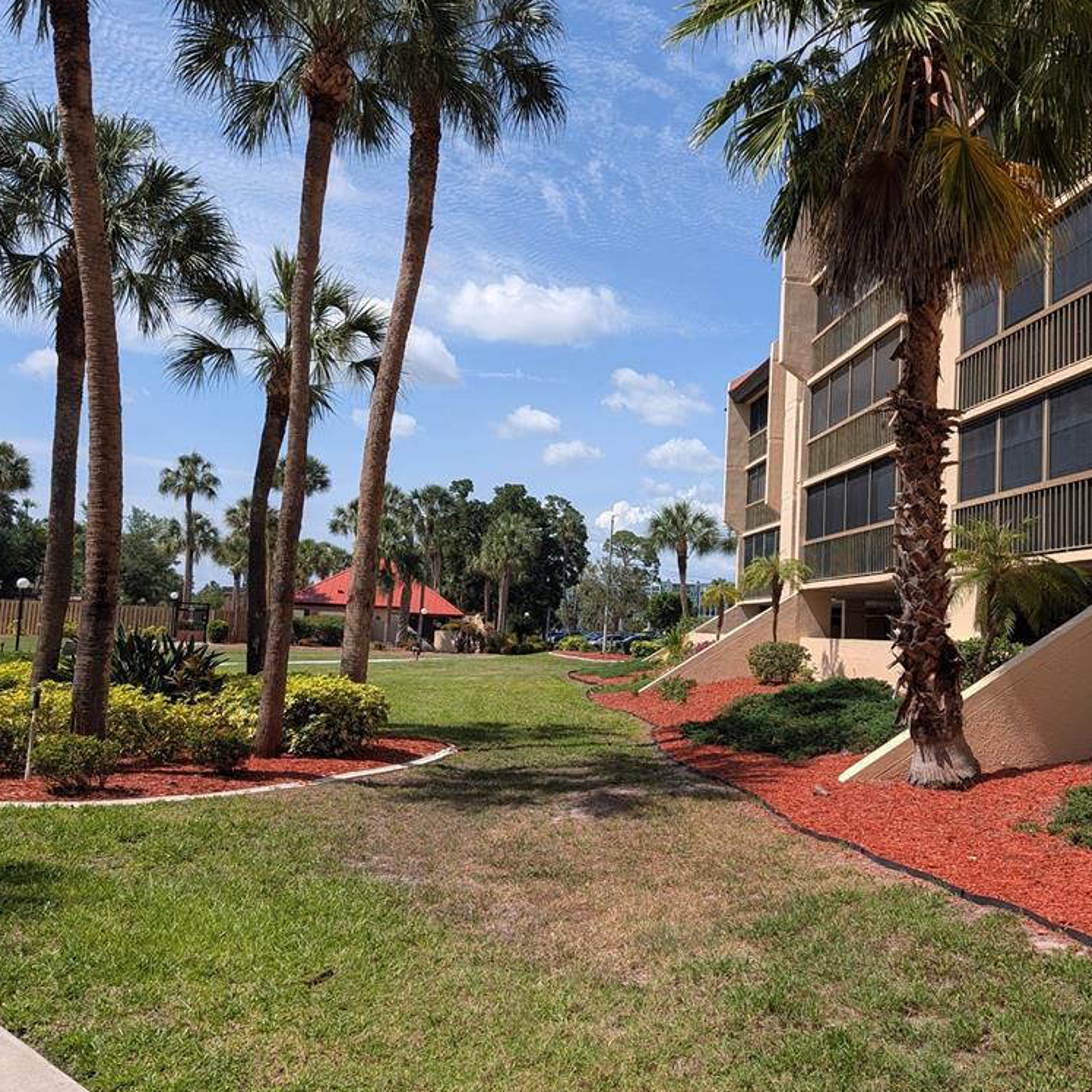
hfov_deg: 54.9
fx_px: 1035
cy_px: 534
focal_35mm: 29
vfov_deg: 55.6
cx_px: 696
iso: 19
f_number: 1.68
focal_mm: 6.9
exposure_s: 1/1610
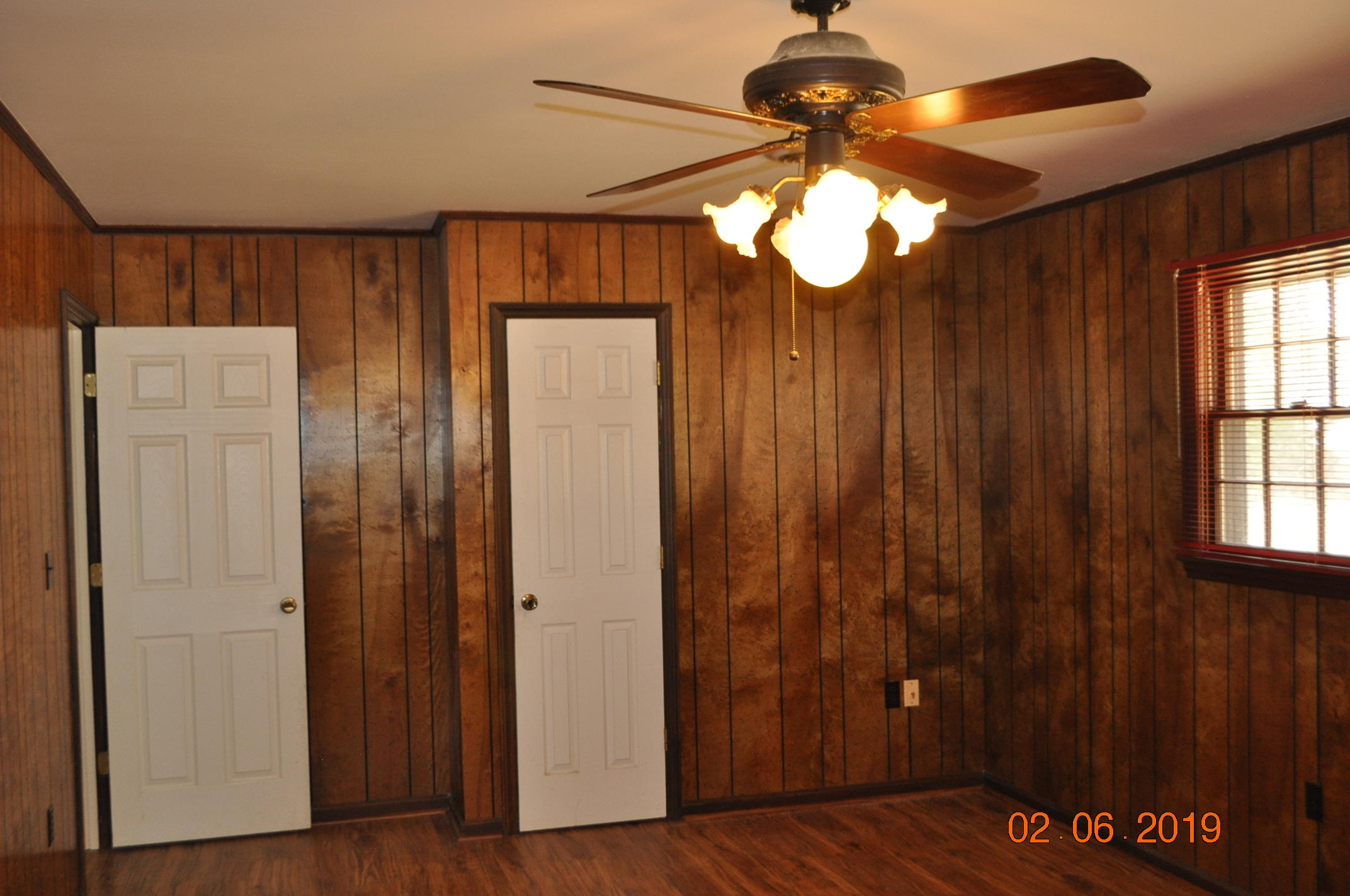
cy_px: 448
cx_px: 675
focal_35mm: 36
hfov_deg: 53.2
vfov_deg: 36.8
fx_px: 1348
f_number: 4
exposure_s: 1/100
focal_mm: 24
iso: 800
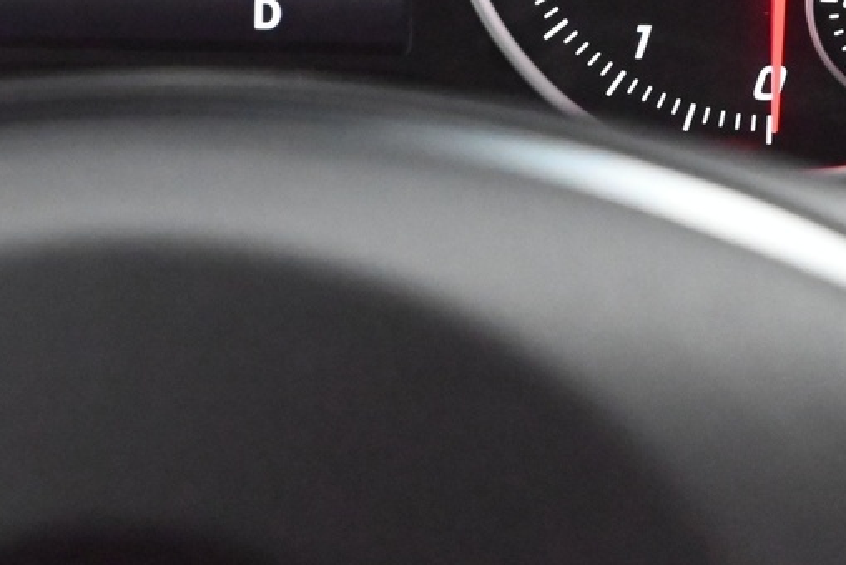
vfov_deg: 8.4
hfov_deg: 12.9
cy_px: -306
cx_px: 189
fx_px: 3738
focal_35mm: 159
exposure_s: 1/60
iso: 14400
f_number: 6.3
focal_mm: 50
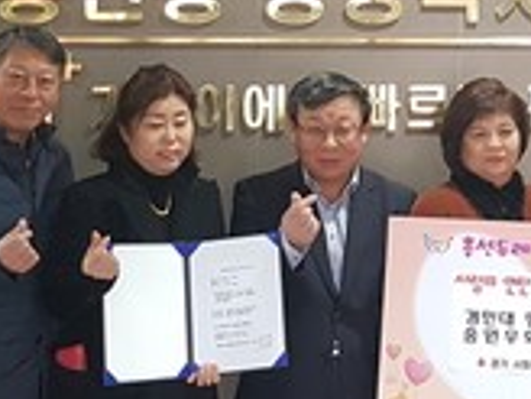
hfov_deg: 20.1
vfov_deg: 15.2
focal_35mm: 95
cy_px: -26
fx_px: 1457
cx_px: 515
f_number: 1.7
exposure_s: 1/30
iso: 200
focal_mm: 4.2
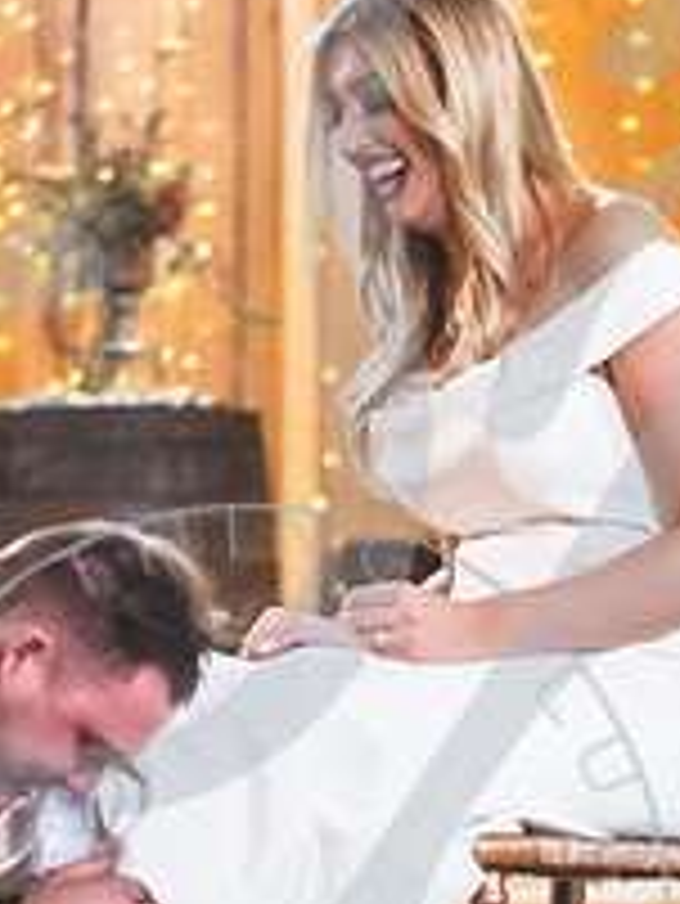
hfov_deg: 8.0
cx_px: 455
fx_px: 4840
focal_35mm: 185
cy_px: 580
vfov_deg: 10.7
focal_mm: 86
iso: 1250
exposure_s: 1/200
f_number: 2.8
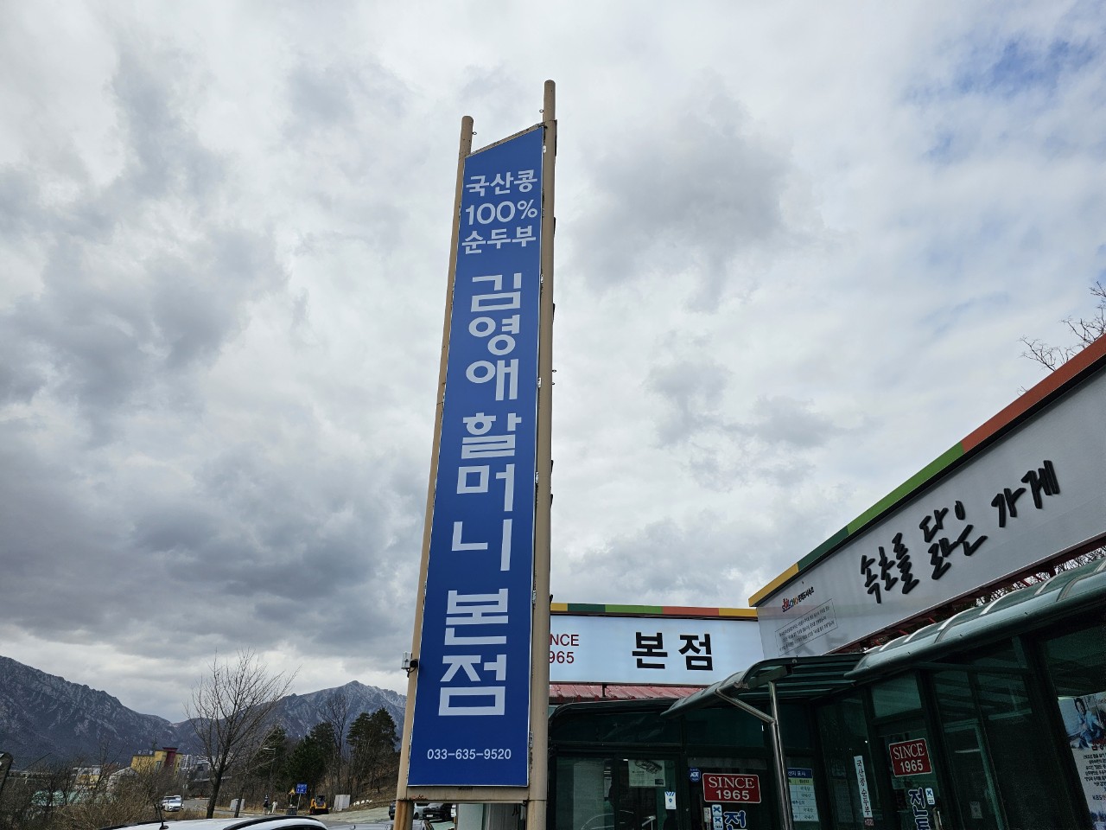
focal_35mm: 23
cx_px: 553
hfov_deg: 73.9
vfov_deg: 58.9
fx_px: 735
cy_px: 415
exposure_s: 1/2500
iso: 10
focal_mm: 6.3
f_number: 1.7
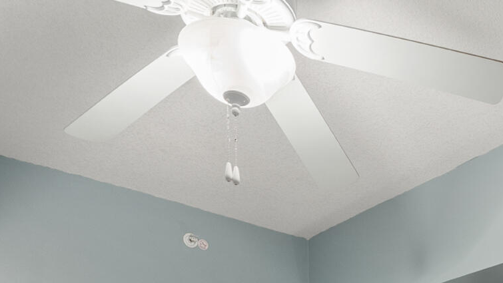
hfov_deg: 38.9
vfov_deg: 16.2
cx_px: 438
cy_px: 615
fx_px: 667
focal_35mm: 50
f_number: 7.1
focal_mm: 12
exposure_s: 1
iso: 640
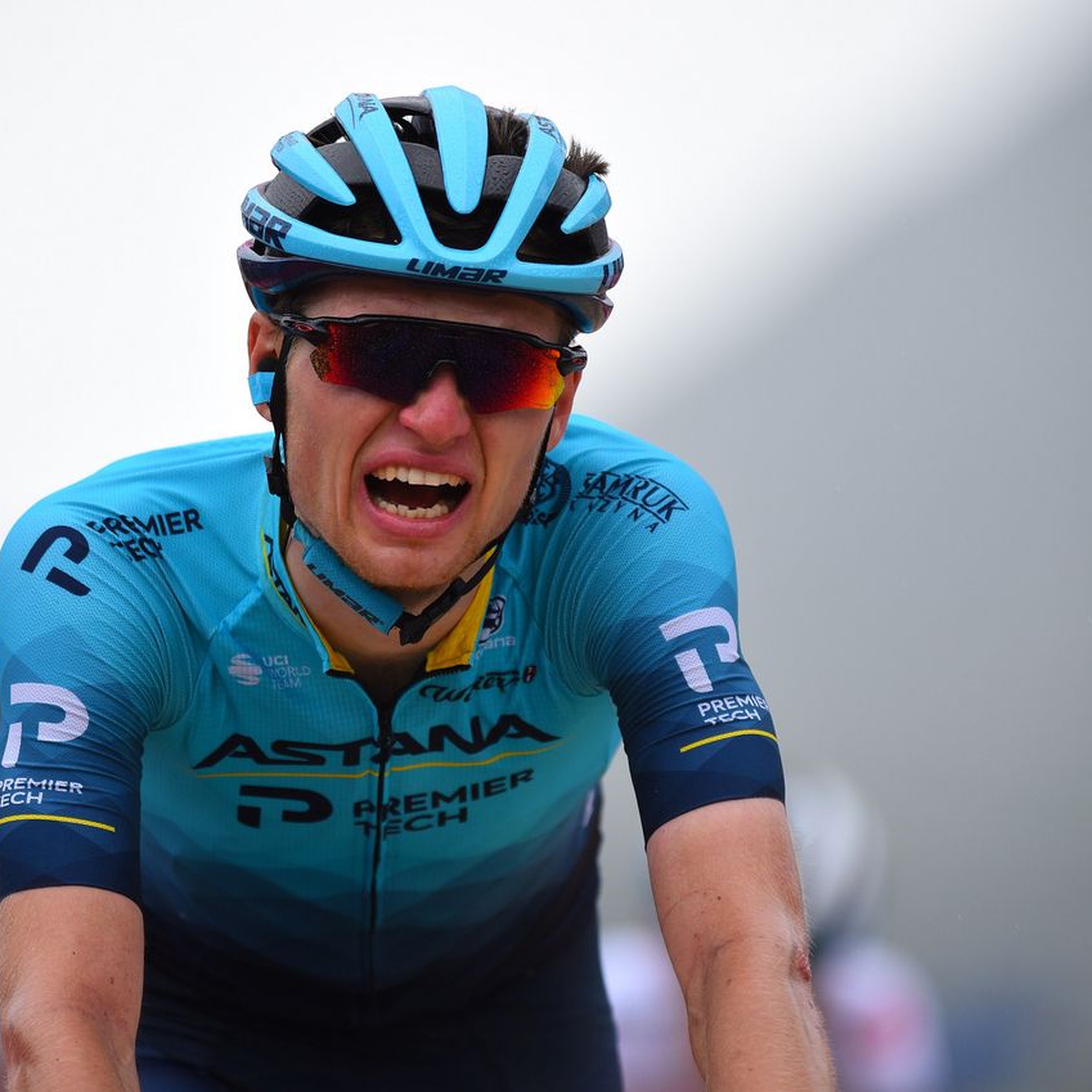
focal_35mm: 538
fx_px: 19201
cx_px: 485
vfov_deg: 3.3
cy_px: 547
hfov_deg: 3.3
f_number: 4
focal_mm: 420
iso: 1000
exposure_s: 1/1250
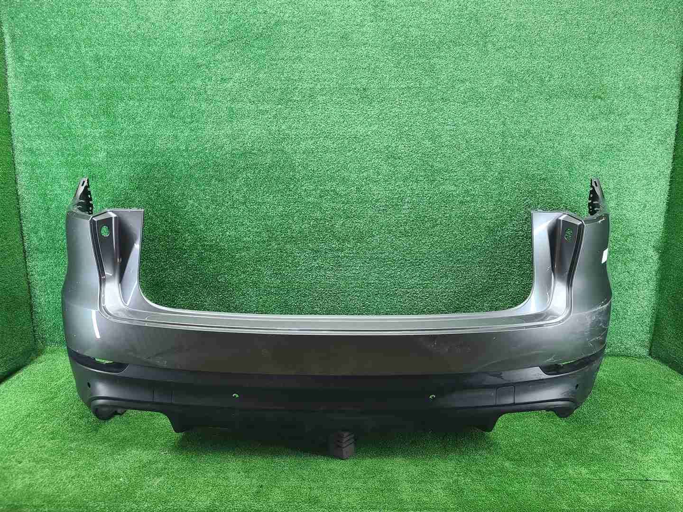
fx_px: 513
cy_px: 256
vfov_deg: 53.1
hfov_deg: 67.3
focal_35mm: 26
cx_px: 342
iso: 216
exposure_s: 1/50
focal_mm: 5.4
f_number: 1.8
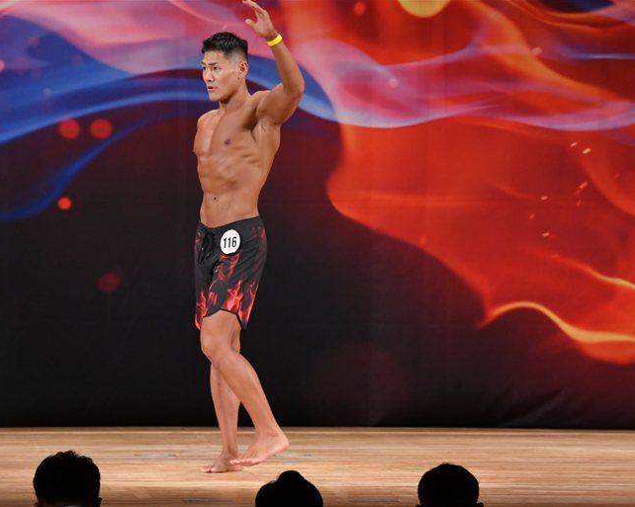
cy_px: 254
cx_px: 310
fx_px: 4790
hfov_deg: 7.6
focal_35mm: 255
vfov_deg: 6.1
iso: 3200
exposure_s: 1/400
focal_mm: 150
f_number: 5.6
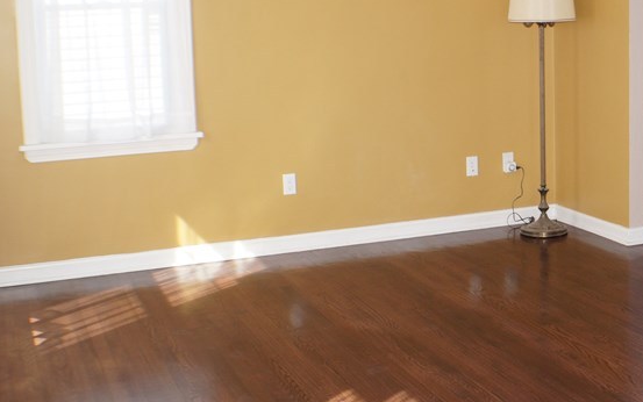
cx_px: 548
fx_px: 1367
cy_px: 134
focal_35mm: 78
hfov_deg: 25.8
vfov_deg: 16.7
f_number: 4
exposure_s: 1/160
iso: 400
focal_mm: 26
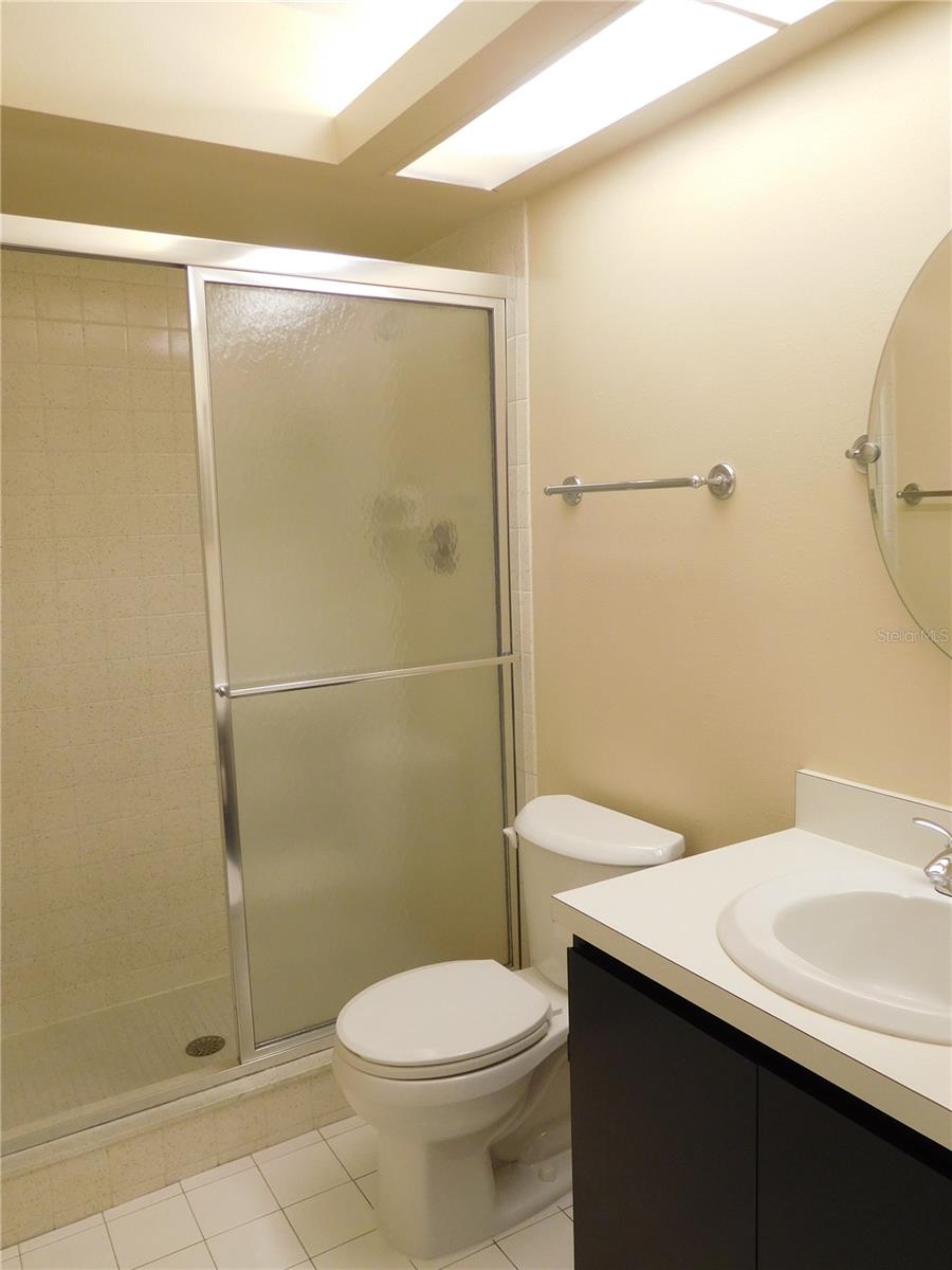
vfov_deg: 69.4
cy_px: 635
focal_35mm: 25
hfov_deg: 54.9
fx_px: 917
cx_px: 476
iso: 160
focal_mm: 4.5
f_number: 3.4
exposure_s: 1/30
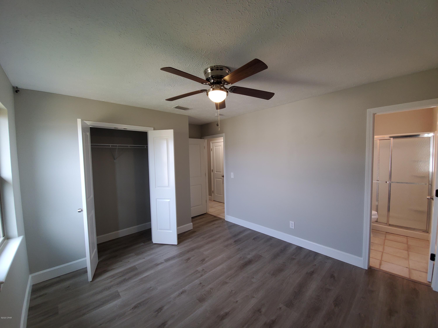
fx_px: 164
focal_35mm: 13
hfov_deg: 106.2
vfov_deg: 89.9
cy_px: 164
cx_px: 219
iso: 200
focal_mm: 1.8
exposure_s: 1/60
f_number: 2.2
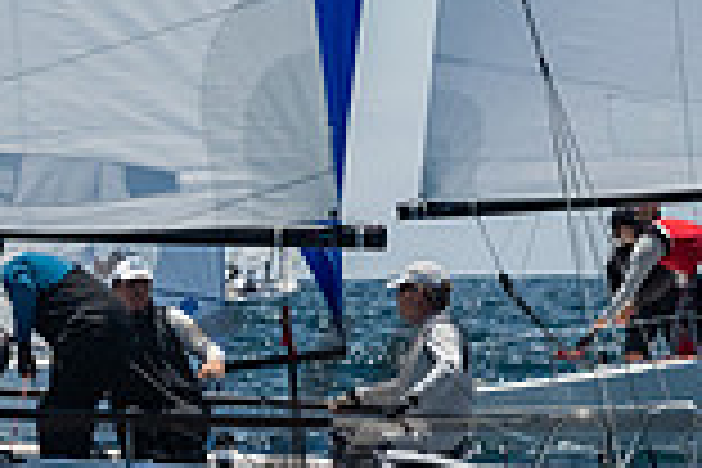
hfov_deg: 3.8
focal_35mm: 546
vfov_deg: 2.5
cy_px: 526
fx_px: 10646
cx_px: -220
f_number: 14
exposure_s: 1/1250
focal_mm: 98
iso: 640
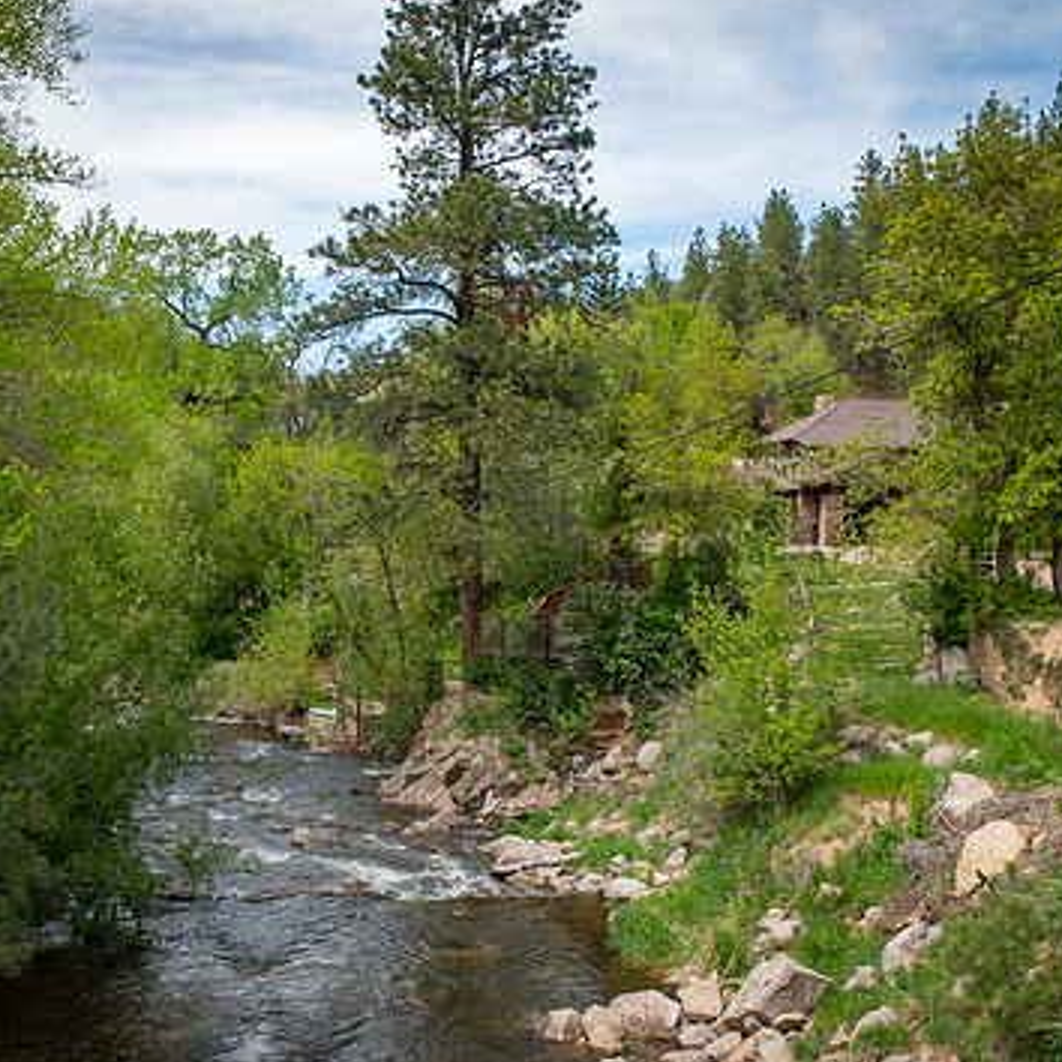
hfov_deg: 37.5
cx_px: 478
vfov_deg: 37.5
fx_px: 1562
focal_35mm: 45
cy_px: 560
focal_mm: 31
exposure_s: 1/640
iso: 640
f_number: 7.1
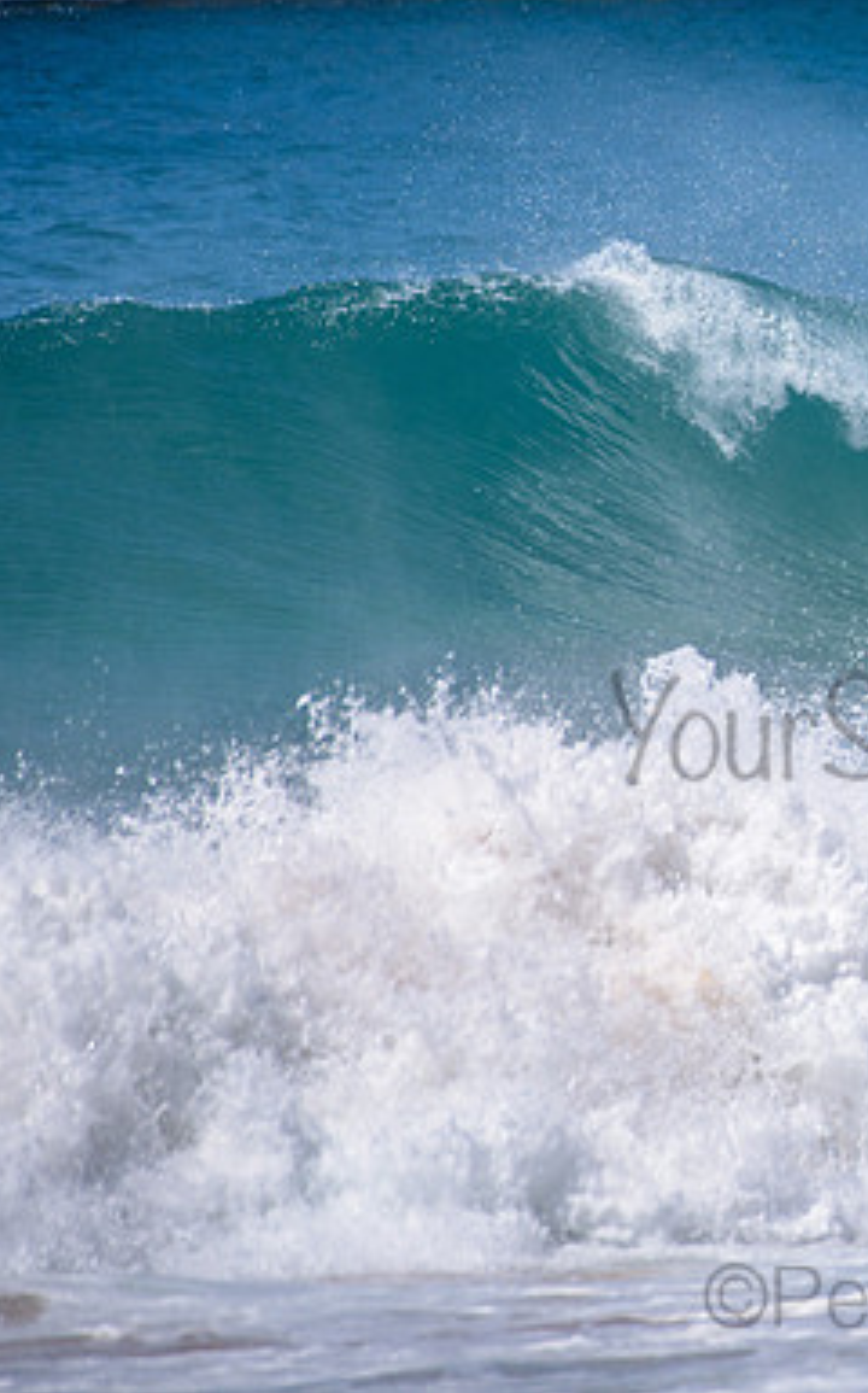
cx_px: 1220
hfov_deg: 1.4
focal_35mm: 942
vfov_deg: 2.2
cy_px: 539
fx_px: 35721
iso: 90
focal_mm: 500
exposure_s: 1/2000
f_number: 5.6
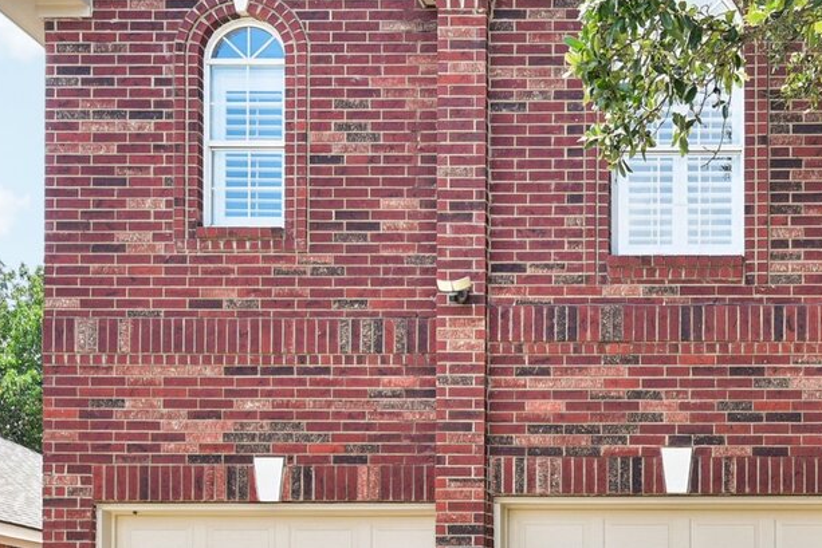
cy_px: 172
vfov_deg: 20.5
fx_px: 1507
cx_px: 873
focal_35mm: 66
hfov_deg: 28.1
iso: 400
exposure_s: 1/100
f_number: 8
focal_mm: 25
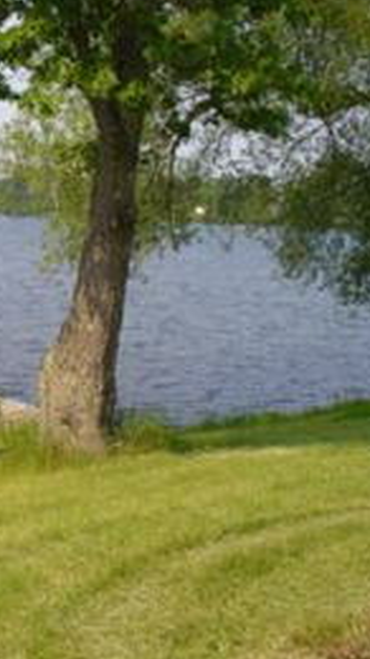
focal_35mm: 57
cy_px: 330
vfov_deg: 36.6
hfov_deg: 19.7
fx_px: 995
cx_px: -79
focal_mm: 6.1
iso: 100
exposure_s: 1/320
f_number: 5.6
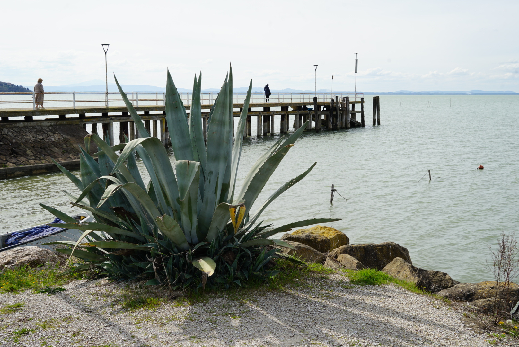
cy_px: 174
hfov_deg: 45.4
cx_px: 260
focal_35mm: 43
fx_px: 620
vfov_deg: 31.2
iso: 100
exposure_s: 1/125
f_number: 11
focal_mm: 43
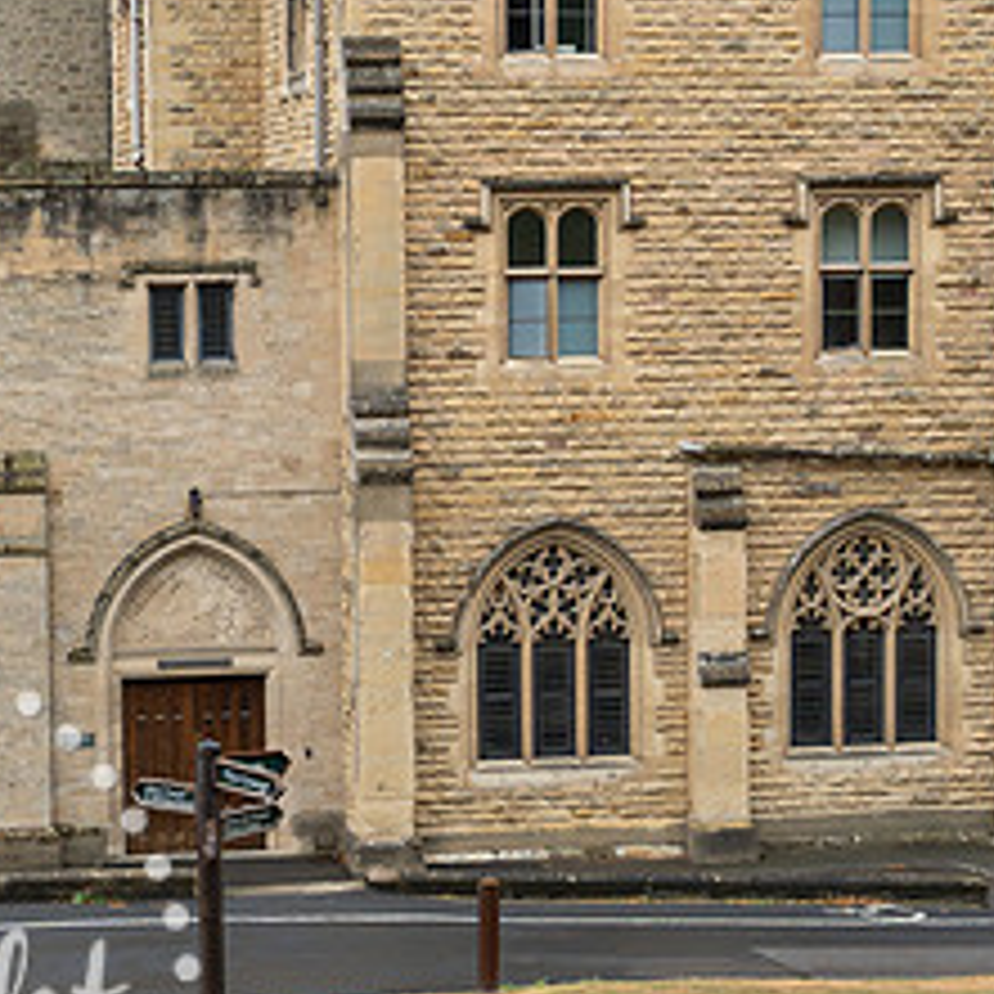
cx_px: 179
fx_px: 3021
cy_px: 458
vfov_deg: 18.7
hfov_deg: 18.5
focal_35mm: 93
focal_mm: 24
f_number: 4
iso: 640
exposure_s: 1/800
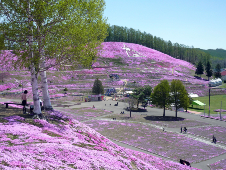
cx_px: 113
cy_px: 85
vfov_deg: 32.9
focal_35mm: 44
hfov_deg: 42.9
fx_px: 287
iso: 100
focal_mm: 7.2
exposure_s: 1/1000
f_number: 3
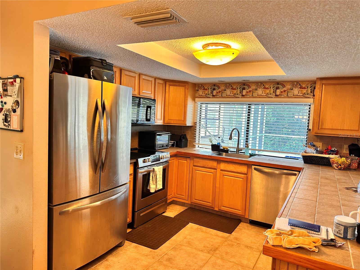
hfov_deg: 71.6
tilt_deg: -4.4
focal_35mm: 24
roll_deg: -3.2
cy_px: 135
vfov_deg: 56.8
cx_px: 180
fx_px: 250
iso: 200
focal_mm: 6.86
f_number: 1.78
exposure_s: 1/60
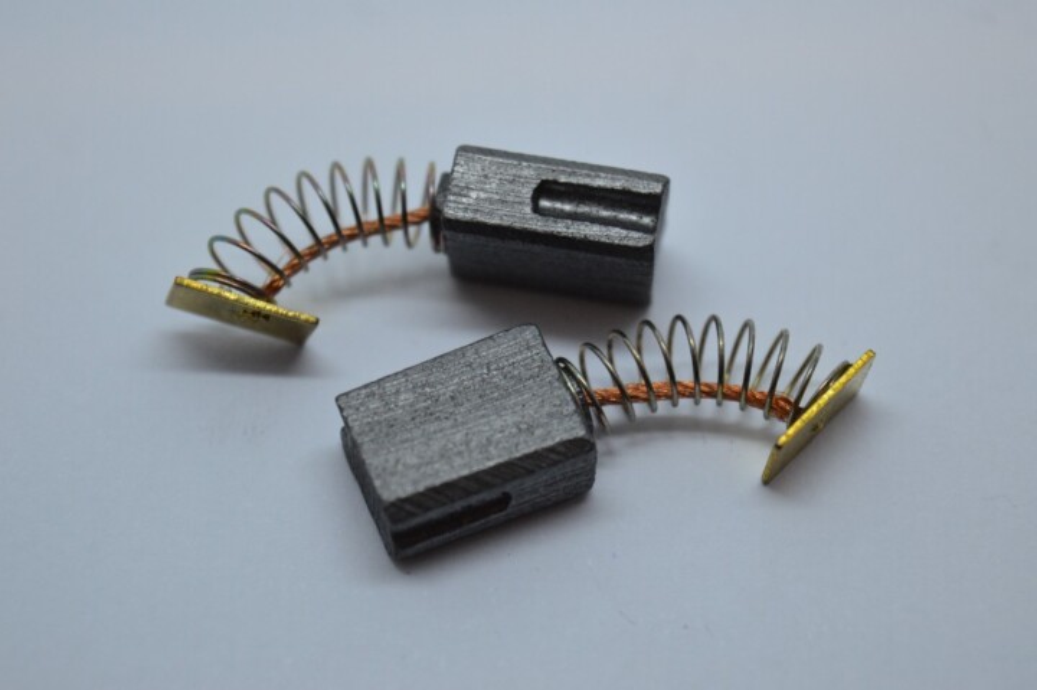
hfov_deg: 24.6
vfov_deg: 16.5
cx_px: 518
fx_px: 2375
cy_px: 345
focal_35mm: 82
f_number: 5.6
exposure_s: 1/100
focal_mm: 55
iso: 400
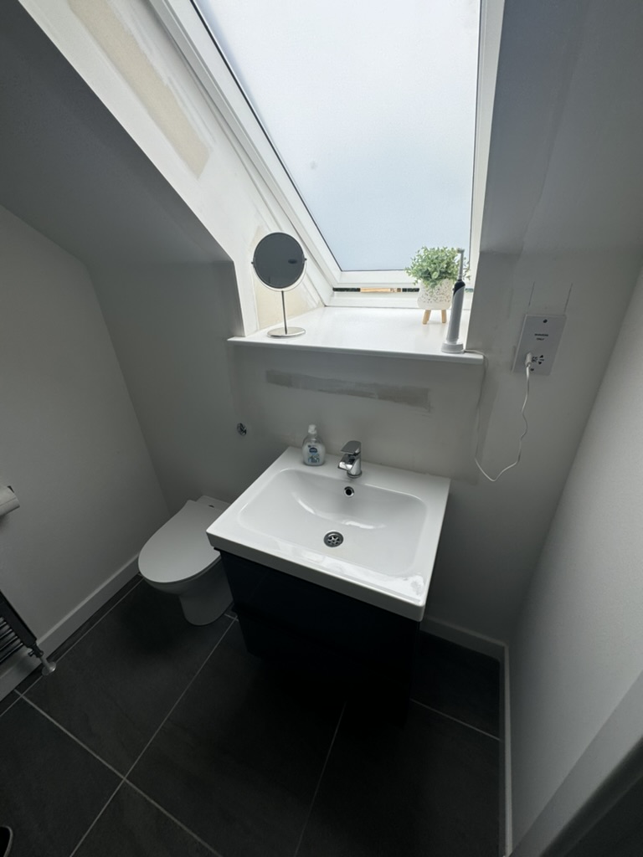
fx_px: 347
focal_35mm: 14
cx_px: 322
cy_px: 428
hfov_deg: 85.7
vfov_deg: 102.1
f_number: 2.2
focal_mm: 2.22
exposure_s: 1/433
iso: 40
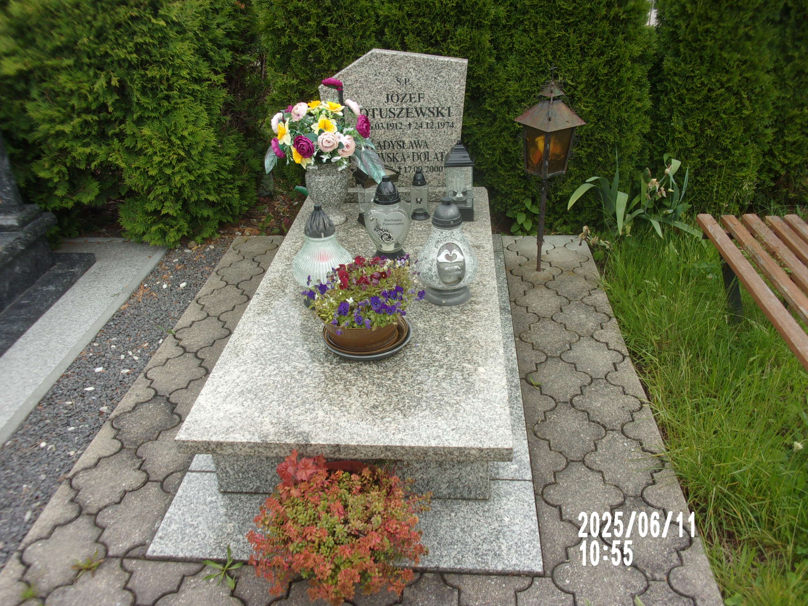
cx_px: 404
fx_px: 654
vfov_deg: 49.7
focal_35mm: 28
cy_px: 303
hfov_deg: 63.4
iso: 80
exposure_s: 1/150
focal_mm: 5.1
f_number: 3.9
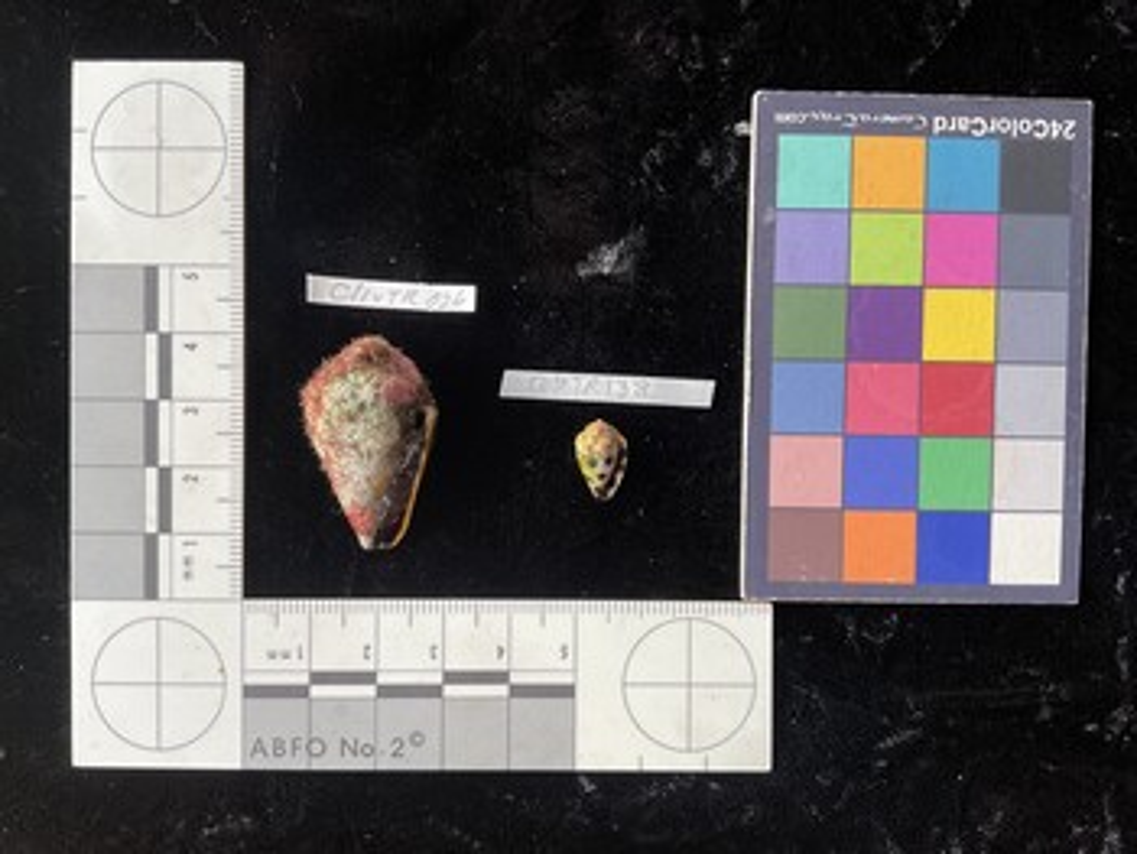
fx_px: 953
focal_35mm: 29
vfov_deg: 48.3
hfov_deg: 61.6
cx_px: 568
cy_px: 427
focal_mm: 3
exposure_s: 1/120
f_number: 1.8
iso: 40
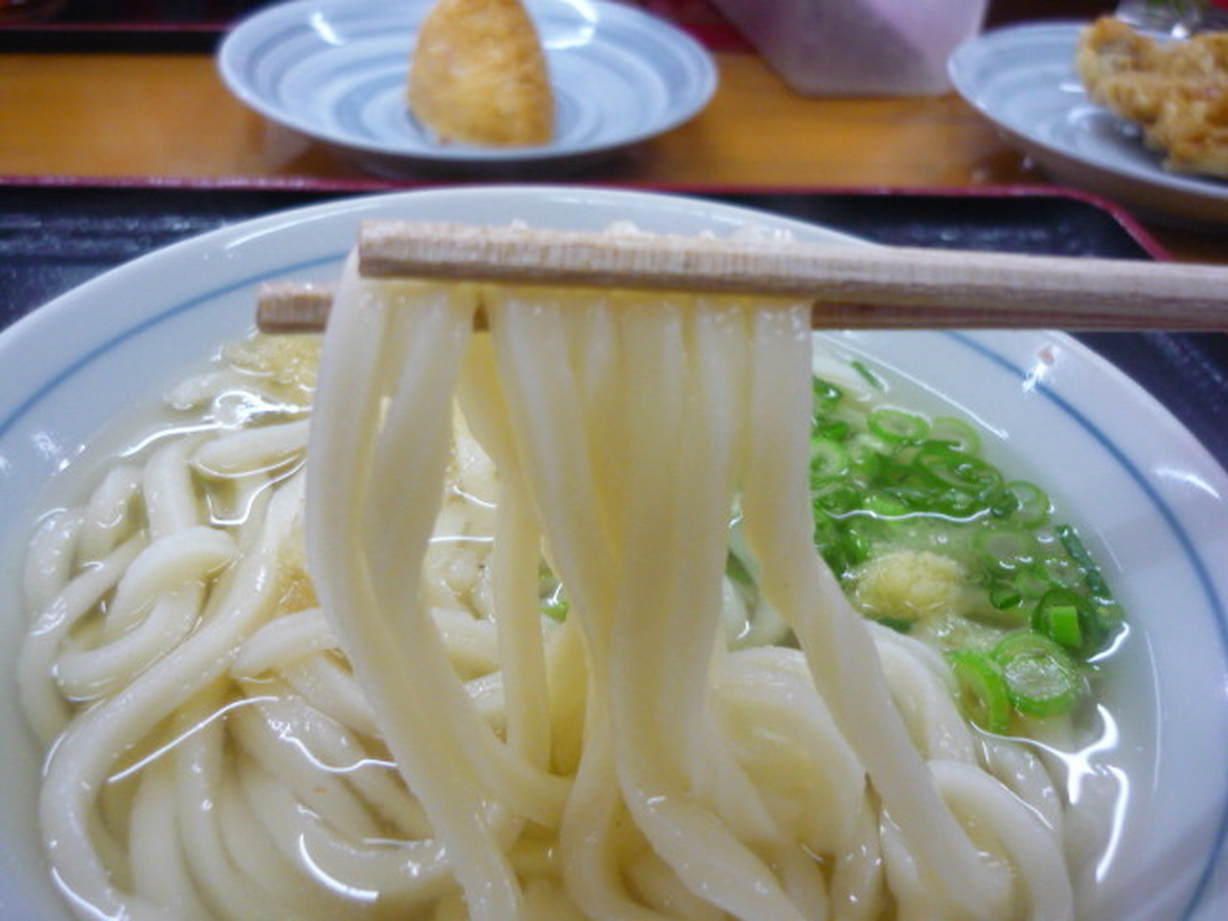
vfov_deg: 42.9
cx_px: 614
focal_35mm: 33
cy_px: 460
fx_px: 1171
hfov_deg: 55.4
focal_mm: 5.5
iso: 320
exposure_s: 1/30
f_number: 2.8
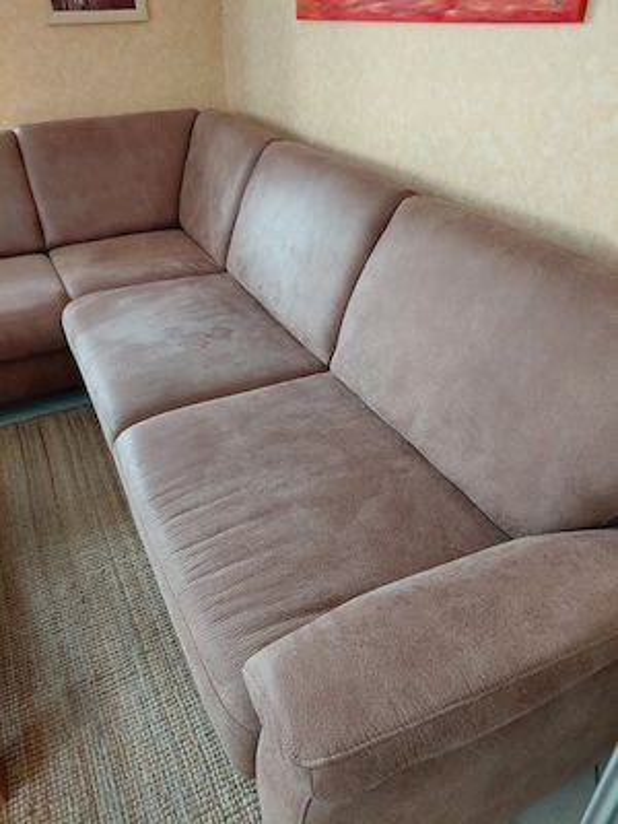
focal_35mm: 25
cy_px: 412
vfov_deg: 69.4
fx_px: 595
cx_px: 309
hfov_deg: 54.9
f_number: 1.8
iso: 400
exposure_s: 1/60.2
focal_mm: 4.69
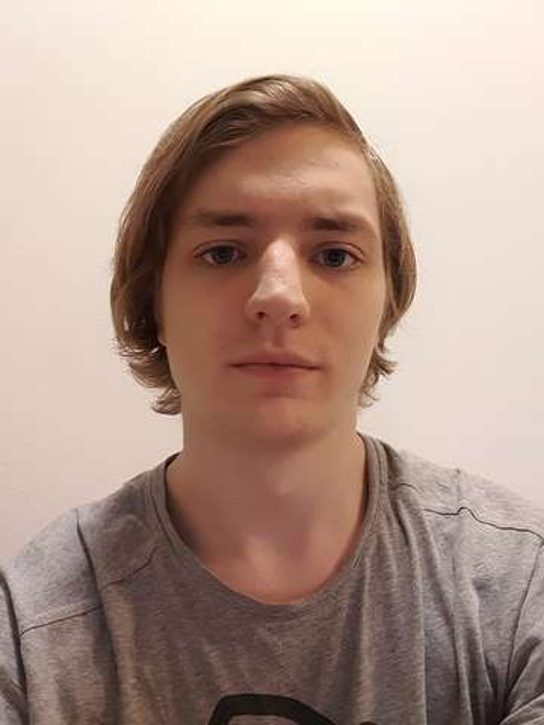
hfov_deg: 45.4
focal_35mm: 31
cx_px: 272
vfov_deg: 58.4
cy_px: 362
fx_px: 650
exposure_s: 1/25
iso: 320
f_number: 1.7
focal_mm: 2.92
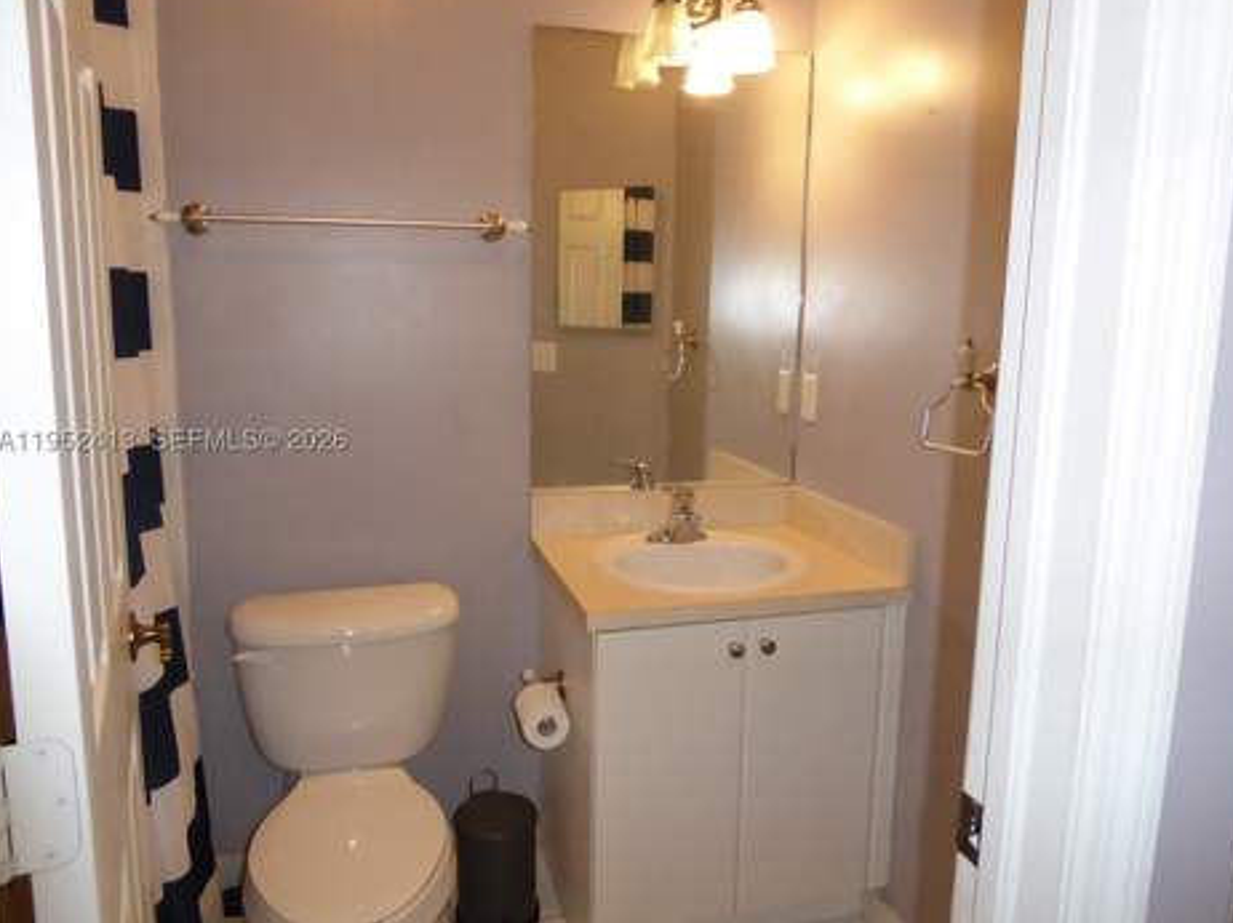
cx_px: 630
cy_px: 445
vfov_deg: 53.0
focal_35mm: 26
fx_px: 926
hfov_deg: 67.3
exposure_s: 1/60
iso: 400
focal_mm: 4.3
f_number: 3.3
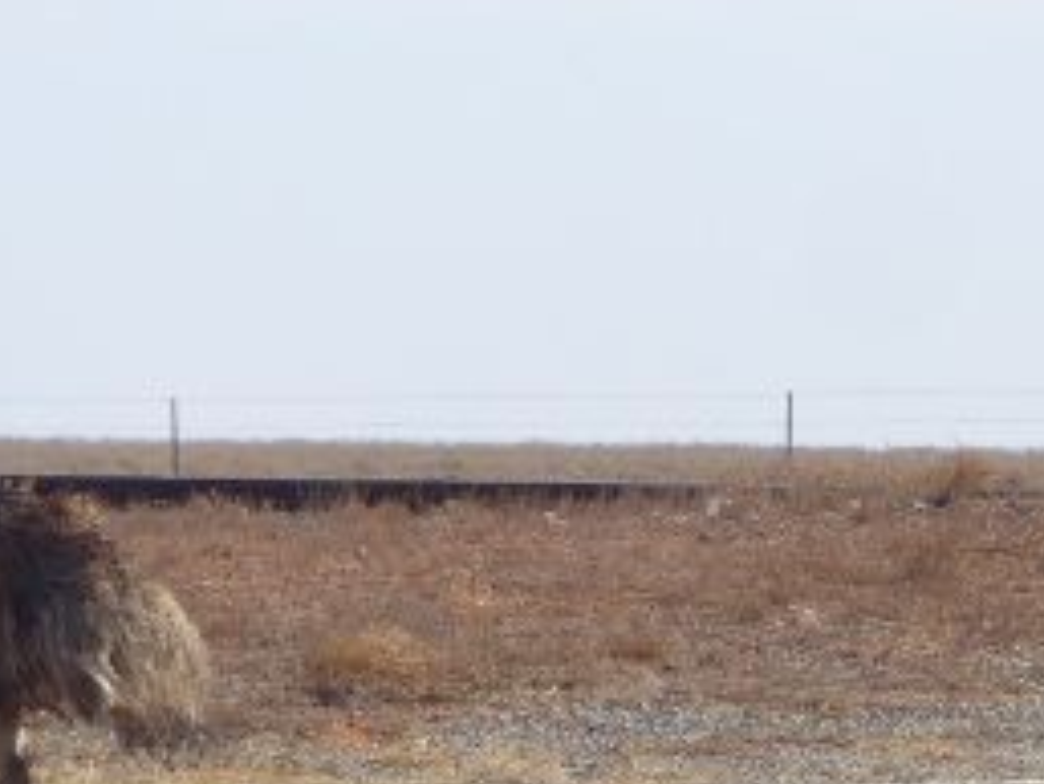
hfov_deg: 3.3
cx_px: 45
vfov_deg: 2.5
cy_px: 573
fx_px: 17863
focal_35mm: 592
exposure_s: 1/320
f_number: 5.6
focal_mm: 38.4
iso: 80
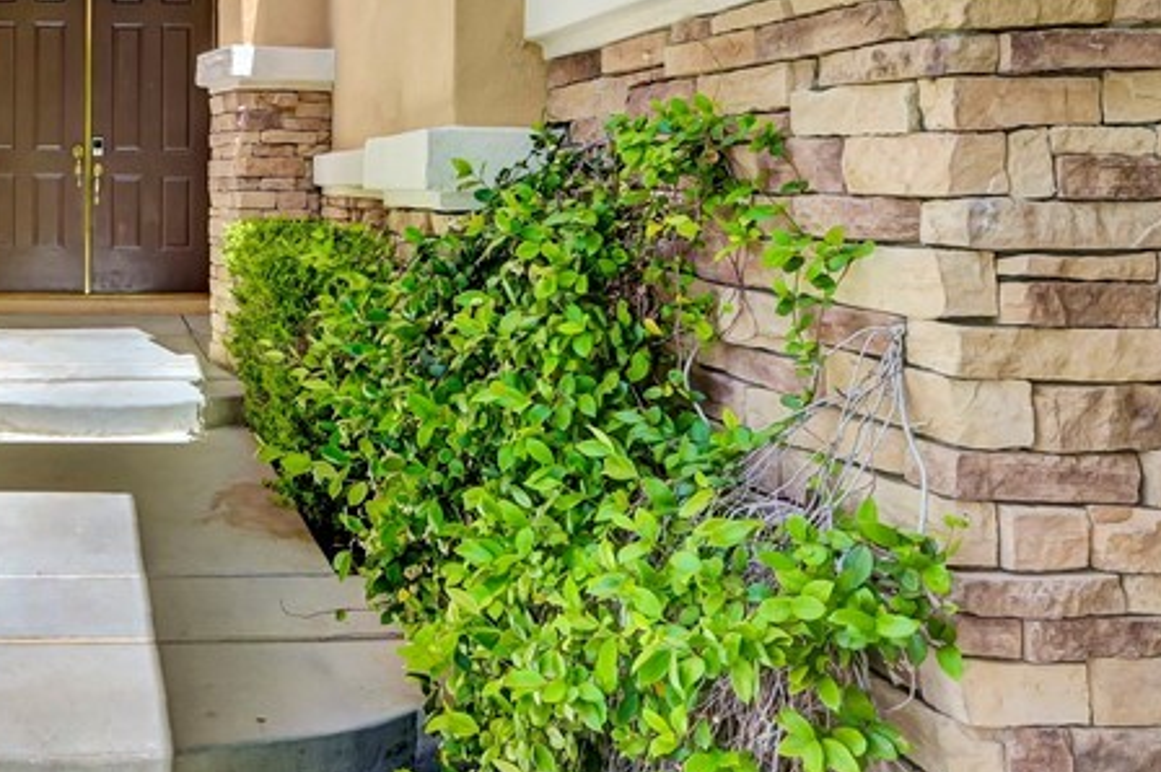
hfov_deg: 49.0
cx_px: 89
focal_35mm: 34
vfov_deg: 36.2
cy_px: 63
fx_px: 1096
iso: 400
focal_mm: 14
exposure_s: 1/500
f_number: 9
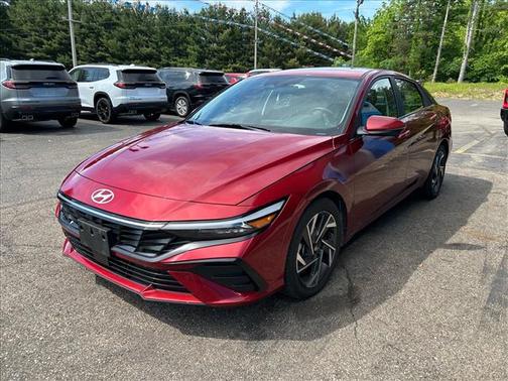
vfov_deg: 53.1
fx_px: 382
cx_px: 254
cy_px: 190
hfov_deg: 67.3
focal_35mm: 26
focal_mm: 5.7
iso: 50
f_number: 1.5
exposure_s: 1/1159
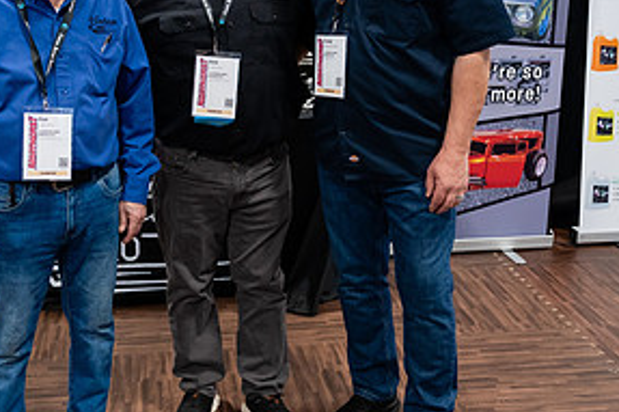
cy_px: 116
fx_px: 876
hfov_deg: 38.8
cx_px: 258
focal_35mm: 51
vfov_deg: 26.2
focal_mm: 24
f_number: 3.2
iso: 3200
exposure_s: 1/200
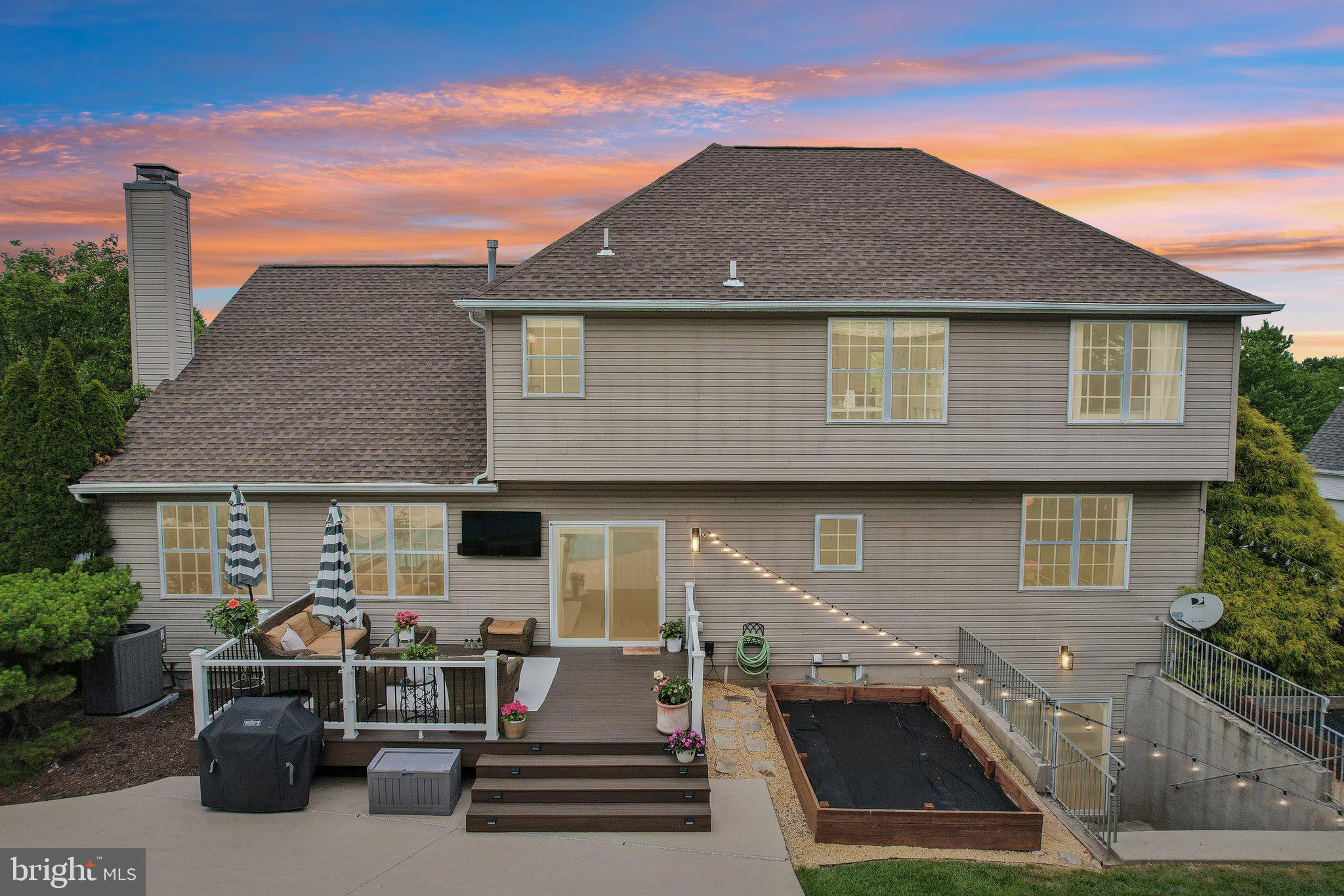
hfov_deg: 78.6
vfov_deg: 57.2
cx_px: 672
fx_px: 821
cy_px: 448
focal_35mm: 22
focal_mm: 8.4
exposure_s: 1/3200
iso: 100
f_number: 2.8
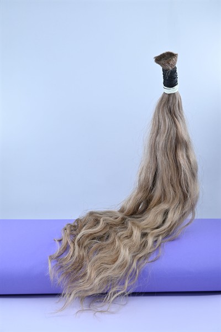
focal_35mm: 56
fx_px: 511
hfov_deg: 24.4
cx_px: 110
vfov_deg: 35.9
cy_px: 166
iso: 250
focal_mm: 37
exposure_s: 1/125
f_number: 9
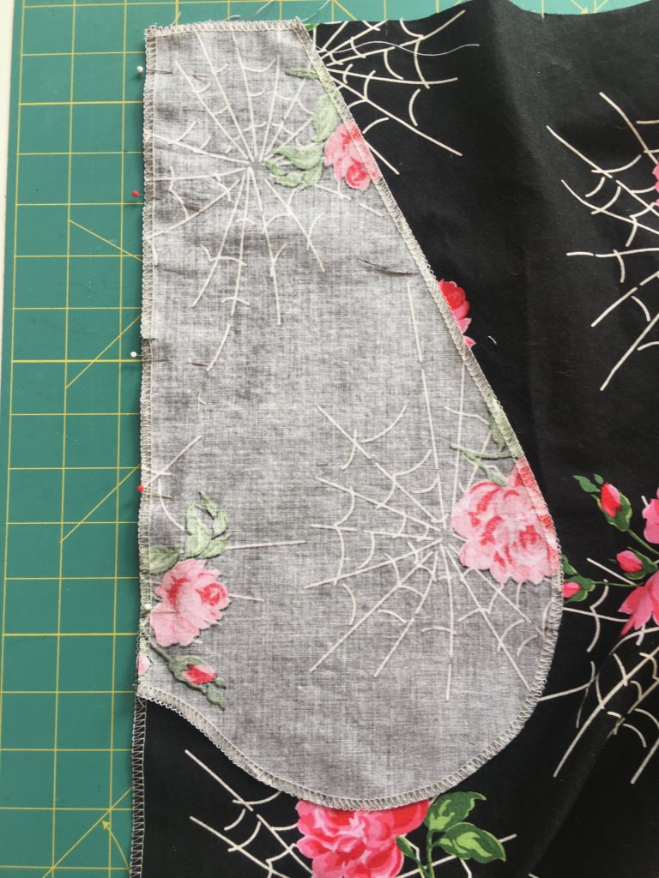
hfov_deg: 48.2
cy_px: 439
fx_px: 736
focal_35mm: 29
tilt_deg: -84.7
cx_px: 330
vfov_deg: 61.7
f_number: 2.2
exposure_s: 1/60
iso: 25
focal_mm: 4.15
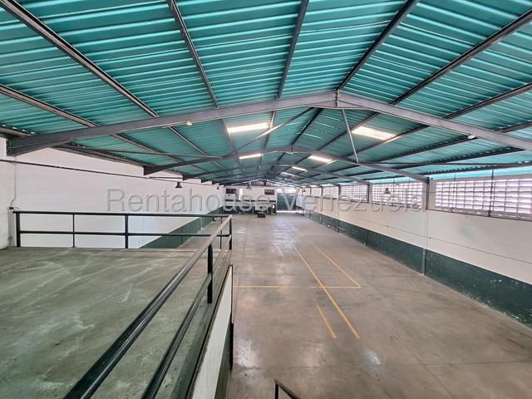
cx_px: 266
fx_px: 200
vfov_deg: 89.9
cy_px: 200
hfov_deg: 106.2
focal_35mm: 13
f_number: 2.2
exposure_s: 1/24
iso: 200
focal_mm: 1.74
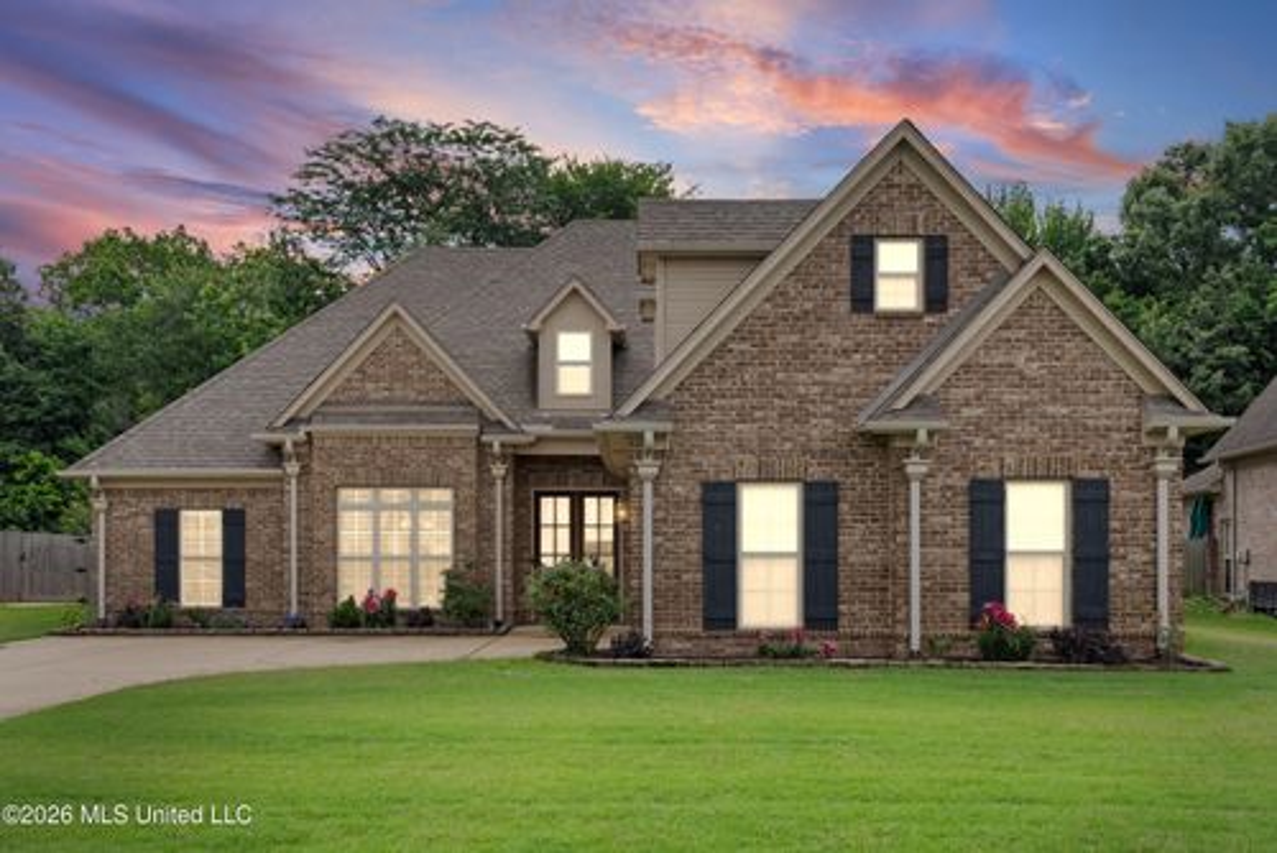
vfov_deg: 37.9
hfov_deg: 54.4
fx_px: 1242
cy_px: 426
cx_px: 638
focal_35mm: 35
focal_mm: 35
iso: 800
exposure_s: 1/250
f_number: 9
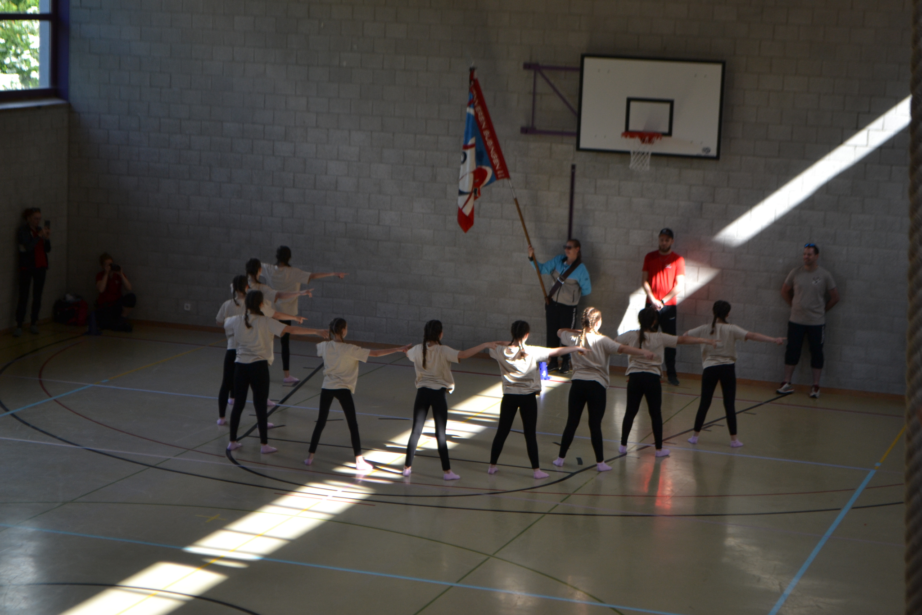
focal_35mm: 82
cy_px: 308
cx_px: 461
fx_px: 2113
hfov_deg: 24.6
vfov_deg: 16.6
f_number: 5.6
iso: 280
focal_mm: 55
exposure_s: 1/125
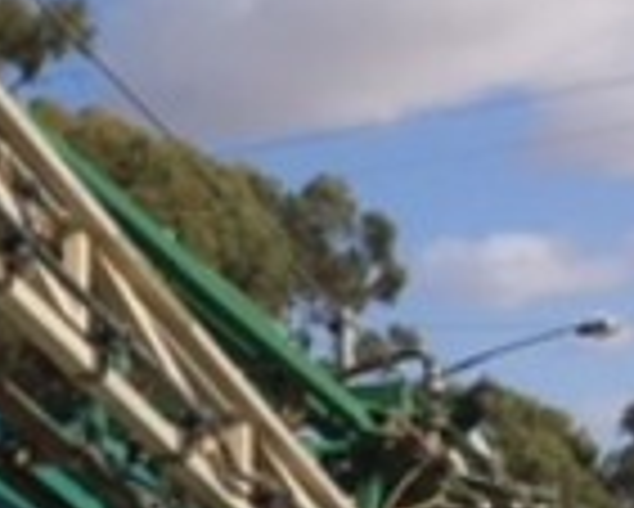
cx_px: -791
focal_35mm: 161
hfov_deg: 10.6
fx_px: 3023
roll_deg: +1.6
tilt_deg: -0.3
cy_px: 683
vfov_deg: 9.4
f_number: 2.2
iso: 25
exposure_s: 1/1832
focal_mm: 4.15
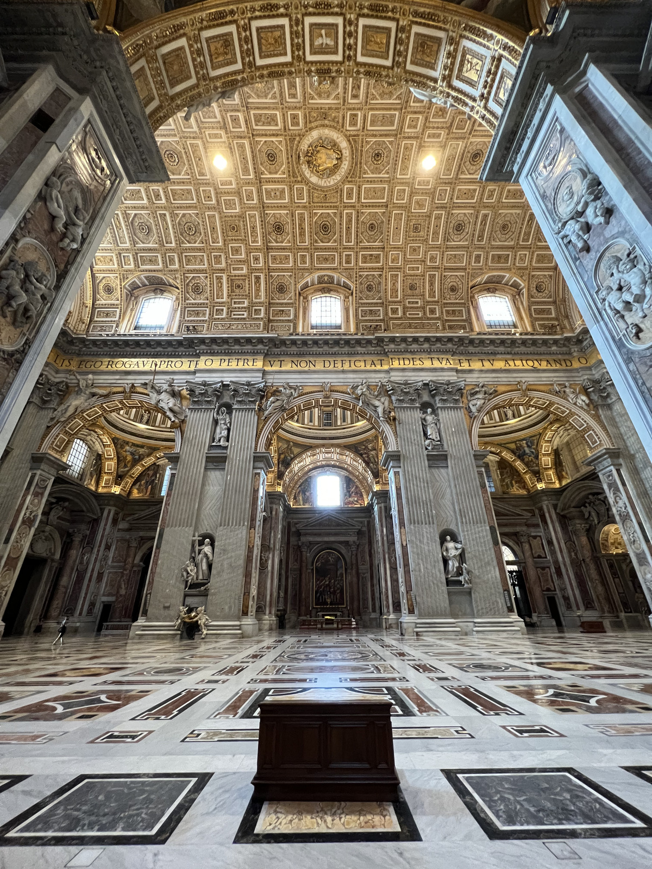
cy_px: 434
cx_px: 326
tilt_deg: +27.0
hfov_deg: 89.9
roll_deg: +0.8
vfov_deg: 106.2
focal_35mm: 13
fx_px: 326
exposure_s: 1/50
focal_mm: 1.57
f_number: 1.8
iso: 500
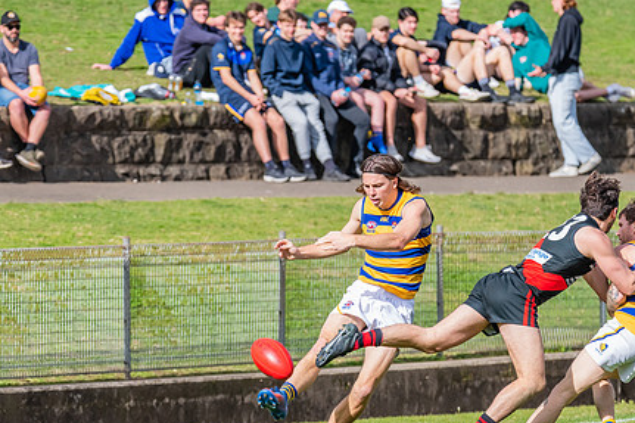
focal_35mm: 506
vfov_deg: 2.7
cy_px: 291
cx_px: 392
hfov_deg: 4.1
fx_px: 8921
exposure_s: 1/1600
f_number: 10
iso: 800
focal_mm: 350
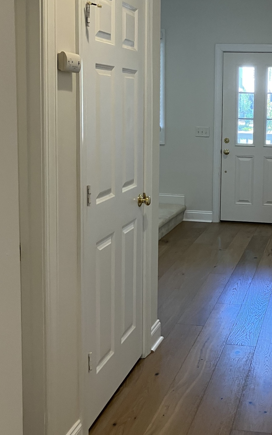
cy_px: 174
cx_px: 247
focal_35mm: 47
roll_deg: -0.3
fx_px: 558
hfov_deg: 26.5
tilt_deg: -4.7
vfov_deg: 42.4
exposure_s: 1/60
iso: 100
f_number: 1.8
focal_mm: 3.99
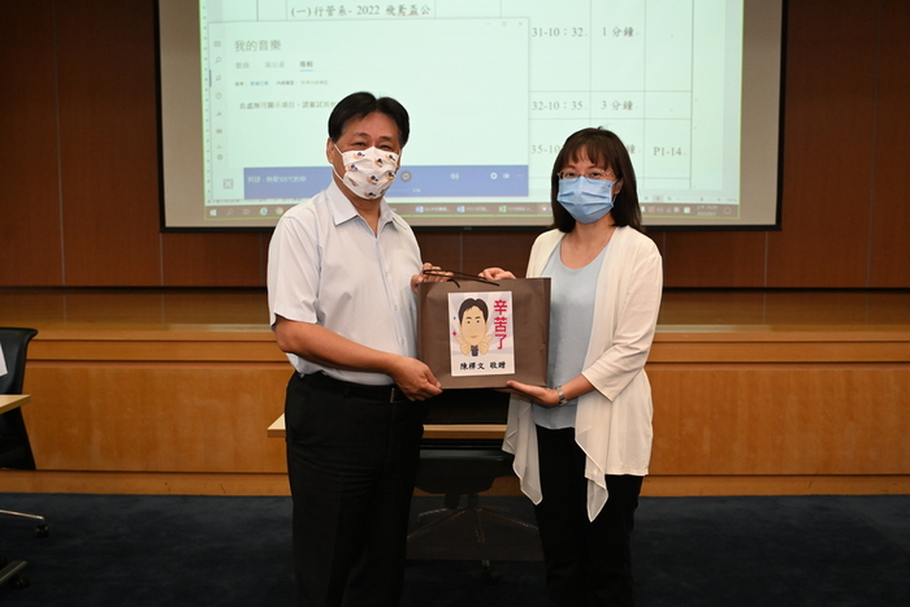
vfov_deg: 36.0
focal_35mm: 37
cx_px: 455
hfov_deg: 51.9
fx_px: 935
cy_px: 304
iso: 2500
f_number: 4
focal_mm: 37
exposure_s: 1/125
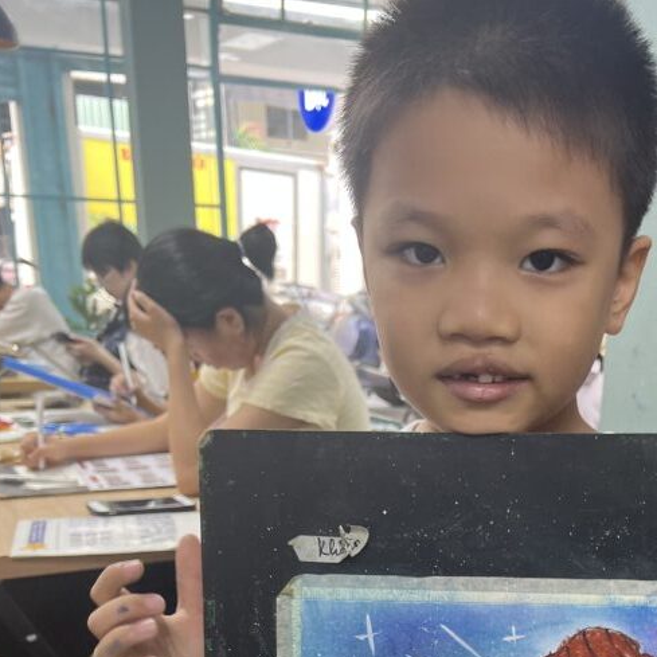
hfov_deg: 35.4
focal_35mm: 47
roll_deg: -1.5
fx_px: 1009
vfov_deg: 33.2
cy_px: 649
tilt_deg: -20.9
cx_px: 473
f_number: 1.5
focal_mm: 5.7
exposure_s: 1/50
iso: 80
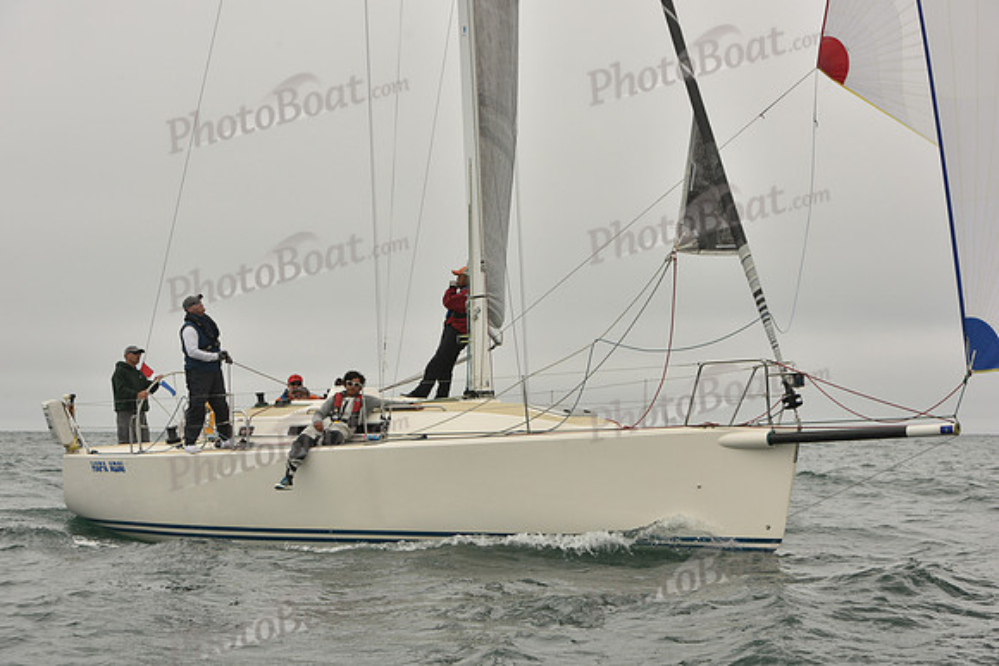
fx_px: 2082
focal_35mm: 75
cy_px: 333
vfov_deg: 18.2
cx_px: 500
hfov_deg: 27.0
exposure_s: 1/800
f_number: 10
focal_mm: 75
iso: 320
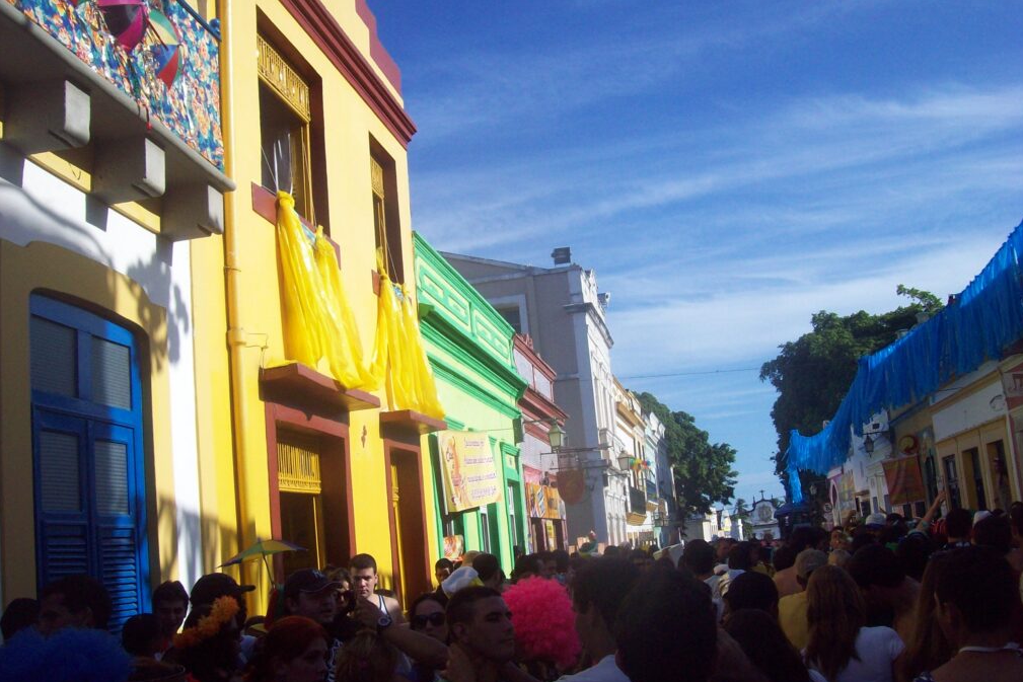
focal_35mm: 38
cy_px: 356
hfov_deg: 50.7
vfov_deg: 35.1
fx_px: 1080
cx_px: 517
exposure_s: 1/863
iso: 80
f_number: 4.8
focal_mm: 6
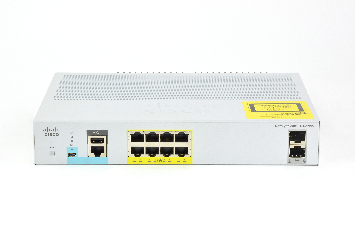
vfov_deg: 9.9
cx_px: 178
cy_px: 118
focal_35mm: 138
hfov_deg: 14.9
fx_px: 1358
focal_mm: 92
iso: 200
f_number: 22
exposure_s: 1/3
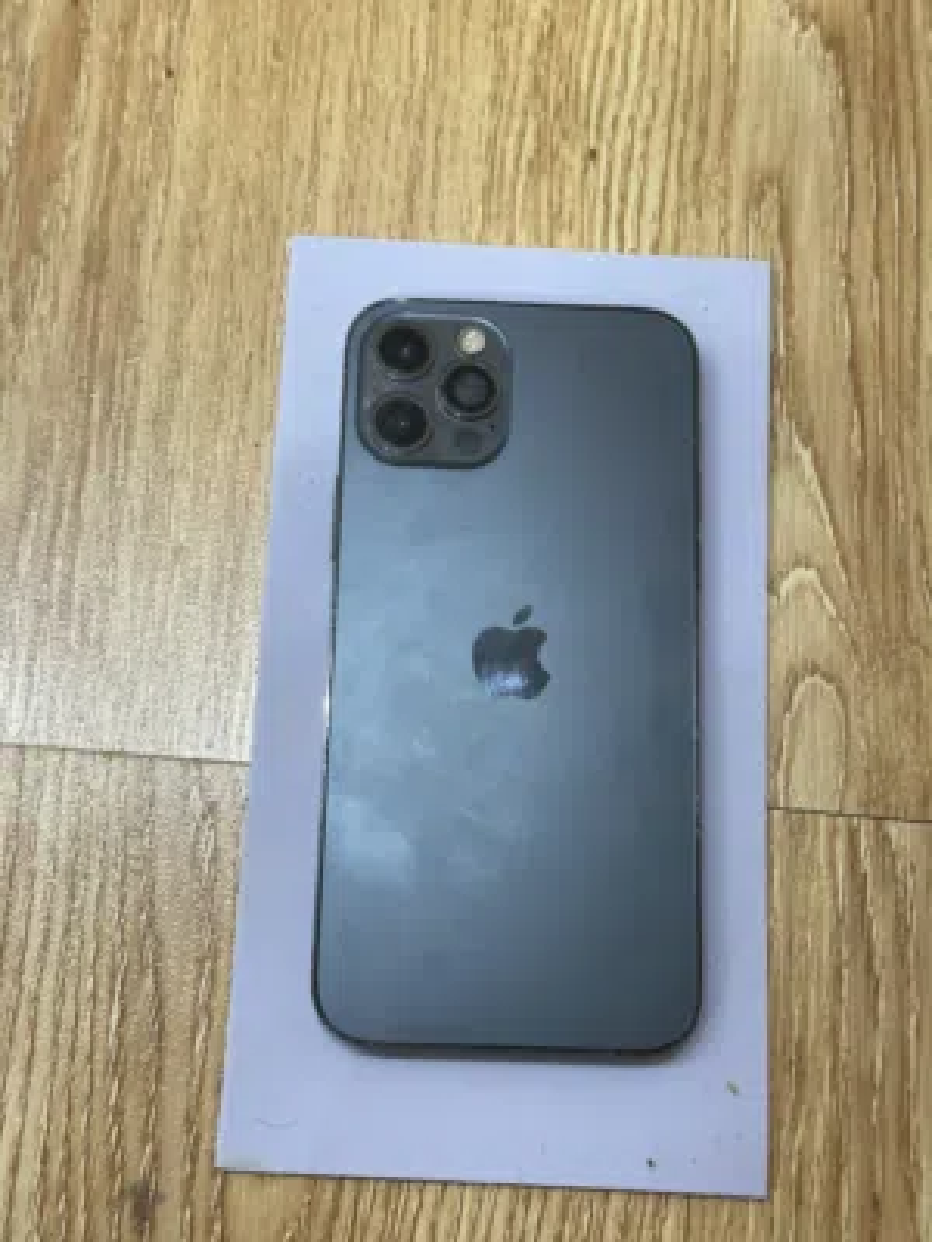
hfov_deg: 30.3
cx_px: 466
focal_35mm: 48
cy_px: 621
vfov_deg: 39.7
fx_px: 1723
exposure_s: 1/136
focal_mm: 6.86
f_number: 1.78
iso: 50
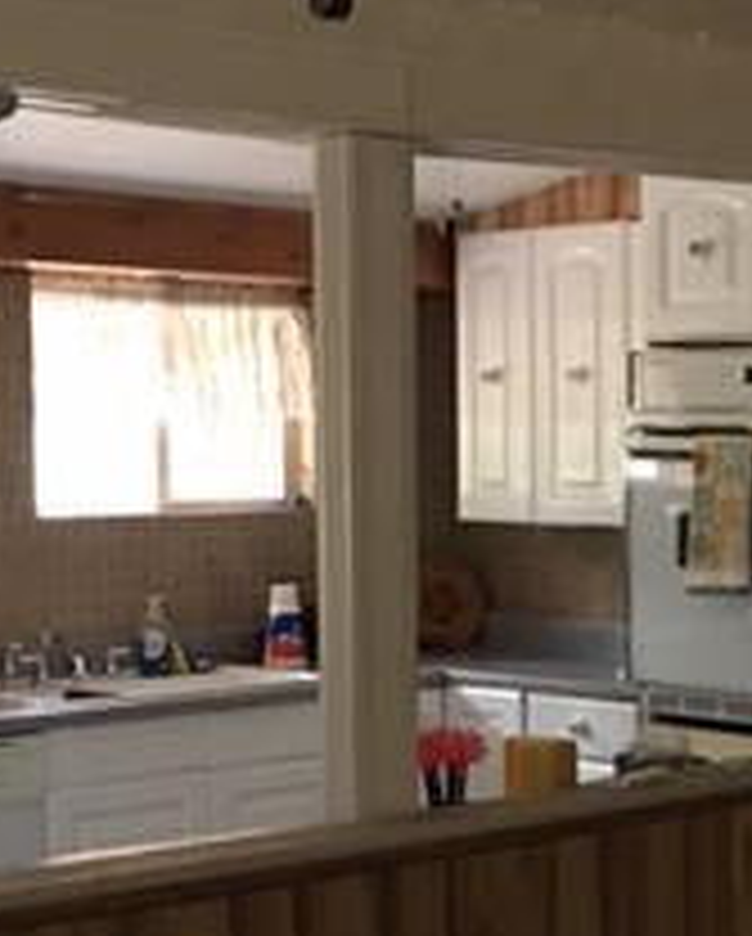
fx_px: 2415
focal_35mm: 87
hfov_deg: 17.5
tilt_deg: -12.0
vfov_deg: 21.3
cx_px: 612
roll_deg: -0.6
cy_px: 896
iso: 80
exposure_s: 1/4
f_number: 2.2
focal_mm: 4.15
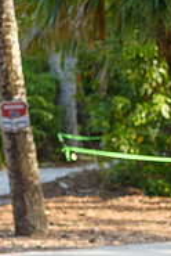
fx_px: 1860
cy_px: 273
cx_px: 196
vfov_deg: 7.8
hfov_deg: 5.2
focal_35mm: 262
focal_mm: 72
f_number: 5
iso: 400
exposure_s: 1/400
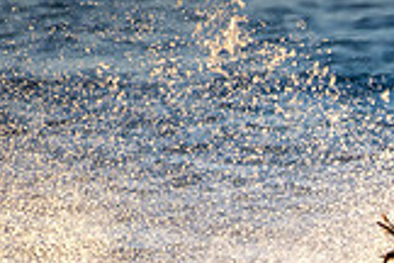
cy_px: 425
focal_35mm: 2684
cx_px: 433
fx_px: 29373
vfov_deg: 0.5
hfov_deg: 0.8
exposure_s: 1/2000
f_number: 5.6
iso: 1000
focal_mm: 500
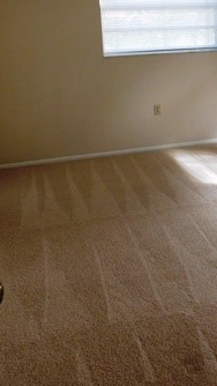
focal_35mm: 48
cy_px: 120
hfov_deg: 24.1
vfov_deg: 42.2
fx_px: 491
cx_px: 202
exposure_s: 1/30
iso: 125
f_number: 3
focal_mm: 4
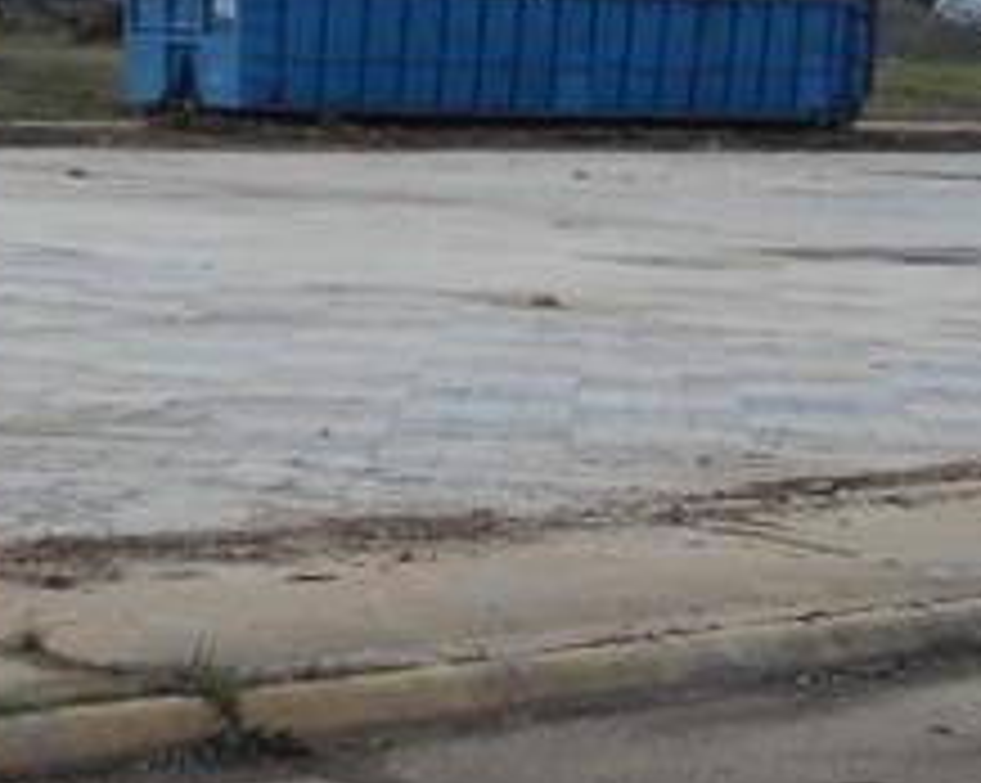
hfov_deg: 14.4
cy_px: 630
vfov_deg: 11.5
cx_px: 796
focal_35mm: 133
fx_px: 3858
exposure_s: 1/640
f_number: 4
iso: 80
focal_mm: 5.2
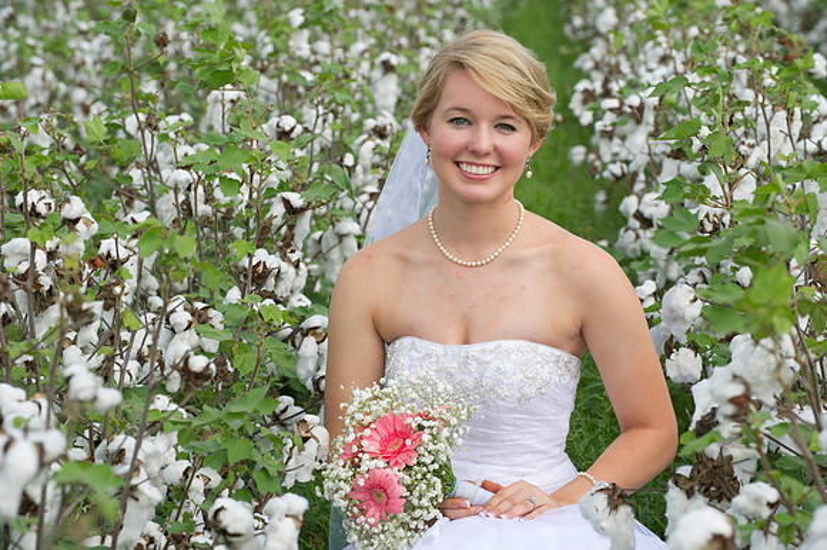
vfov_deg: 9.8
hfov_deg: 14.7
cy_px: 275
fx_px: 3214
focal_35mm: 140
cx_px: 414
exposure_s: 1/160
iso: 160
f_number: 7.1
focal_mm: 140
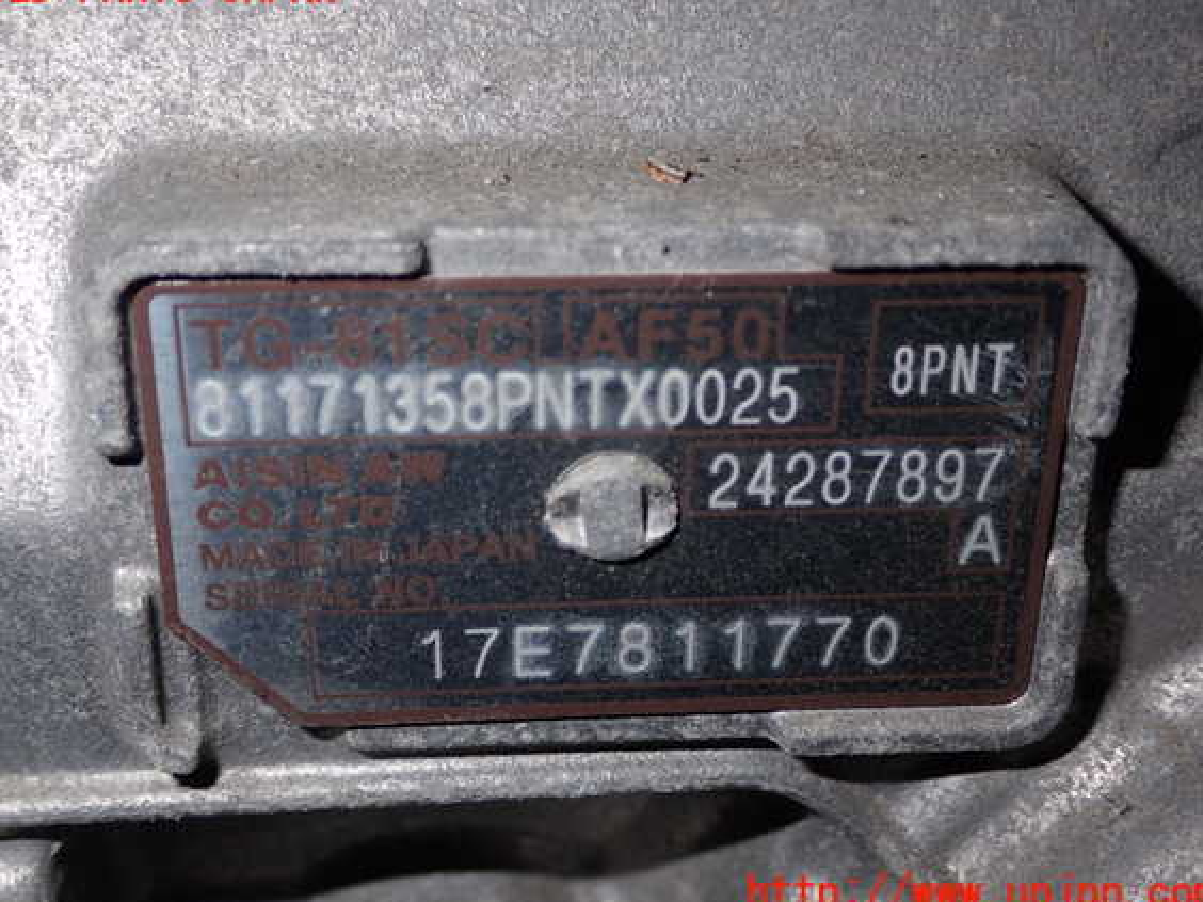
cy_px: 441
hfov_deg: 38.2
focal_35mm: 50
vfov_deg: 29.1
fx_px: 1738
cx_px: 589
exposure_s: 1/50
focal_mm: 8.4
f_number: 9
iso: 200
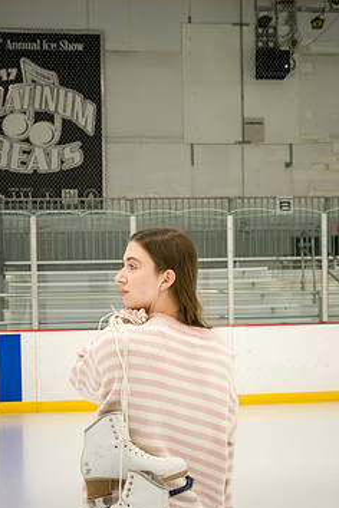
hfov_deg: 22.3
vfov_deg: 32.8
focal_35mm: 61
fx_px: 862
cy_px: 288
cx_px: 165
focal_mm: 48
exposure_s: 1/400
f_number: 8
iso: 3200
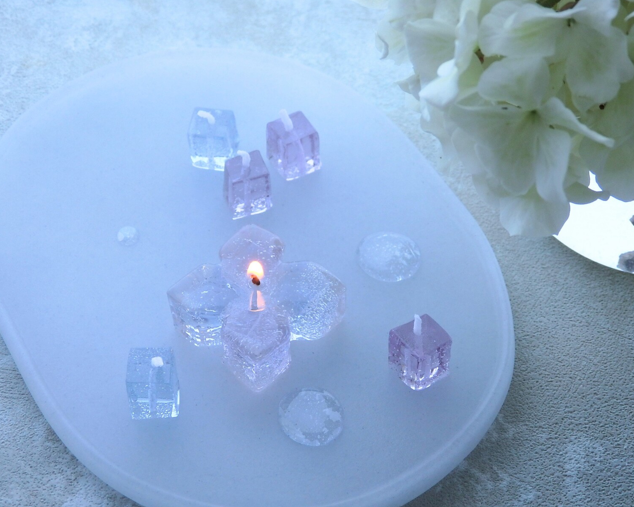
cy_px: 253
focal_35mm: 69
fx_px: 1295
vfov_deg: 22.2
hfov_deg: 27.5
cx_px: 338
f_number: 4.4
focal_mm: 11.9
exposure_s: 1/60
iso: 125
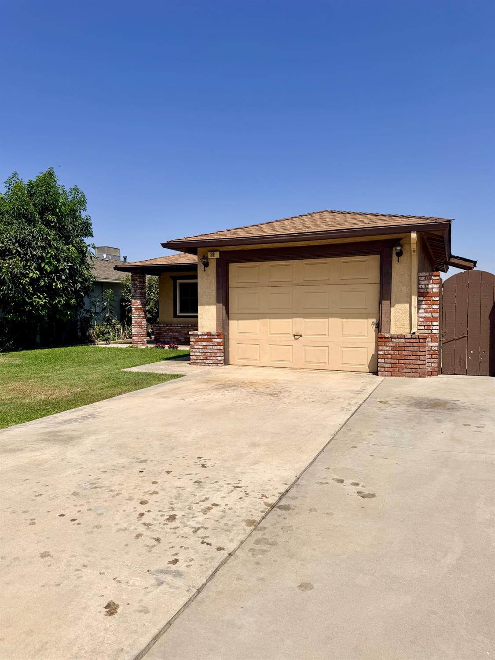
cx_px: 248
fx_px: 457
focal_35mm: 24
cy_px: 330
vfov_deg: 71.6
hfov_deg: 56.8
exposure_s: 1/10309
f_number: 1.78
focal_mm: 6.76
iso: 80
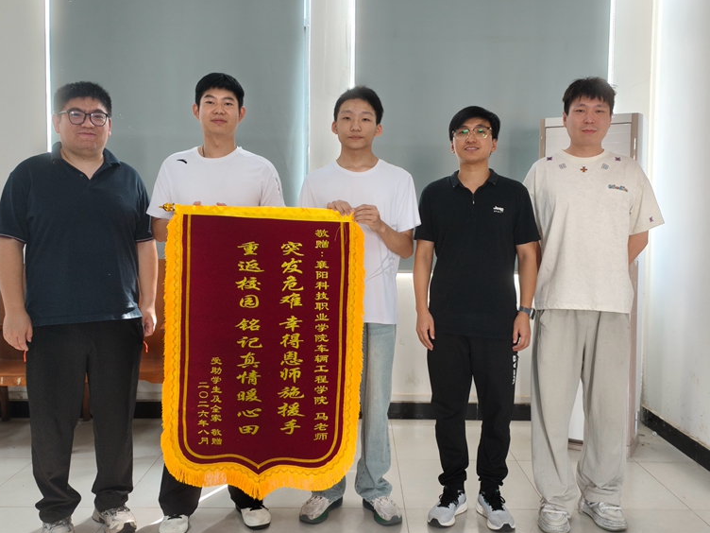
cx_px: 360
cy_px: 246
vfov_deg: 42.9
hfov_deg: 55.4
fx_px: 677
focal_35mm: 33
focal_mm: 5.84
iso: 320
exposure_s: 1/100
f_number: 1.6
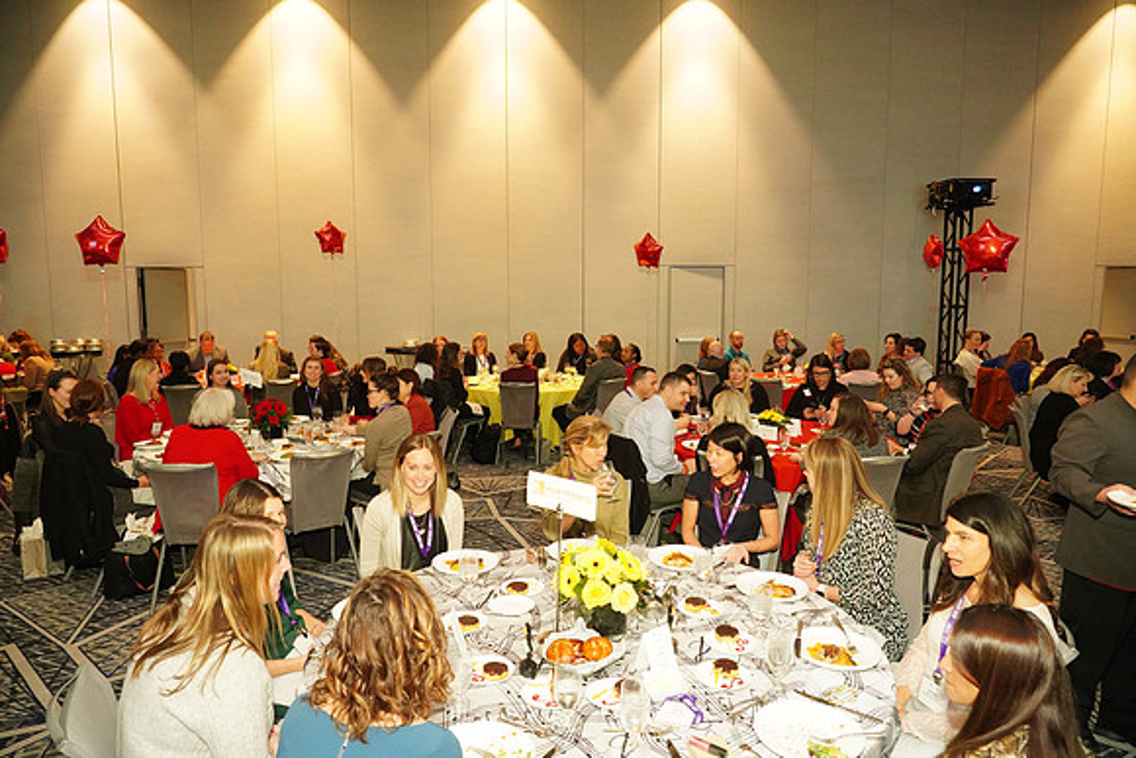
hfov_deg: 73.7
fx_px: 757
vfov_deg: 53.2
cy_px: 379
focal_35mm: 24
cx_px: 568
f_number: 5.6
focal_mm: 24
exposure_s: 1/100
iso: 8000
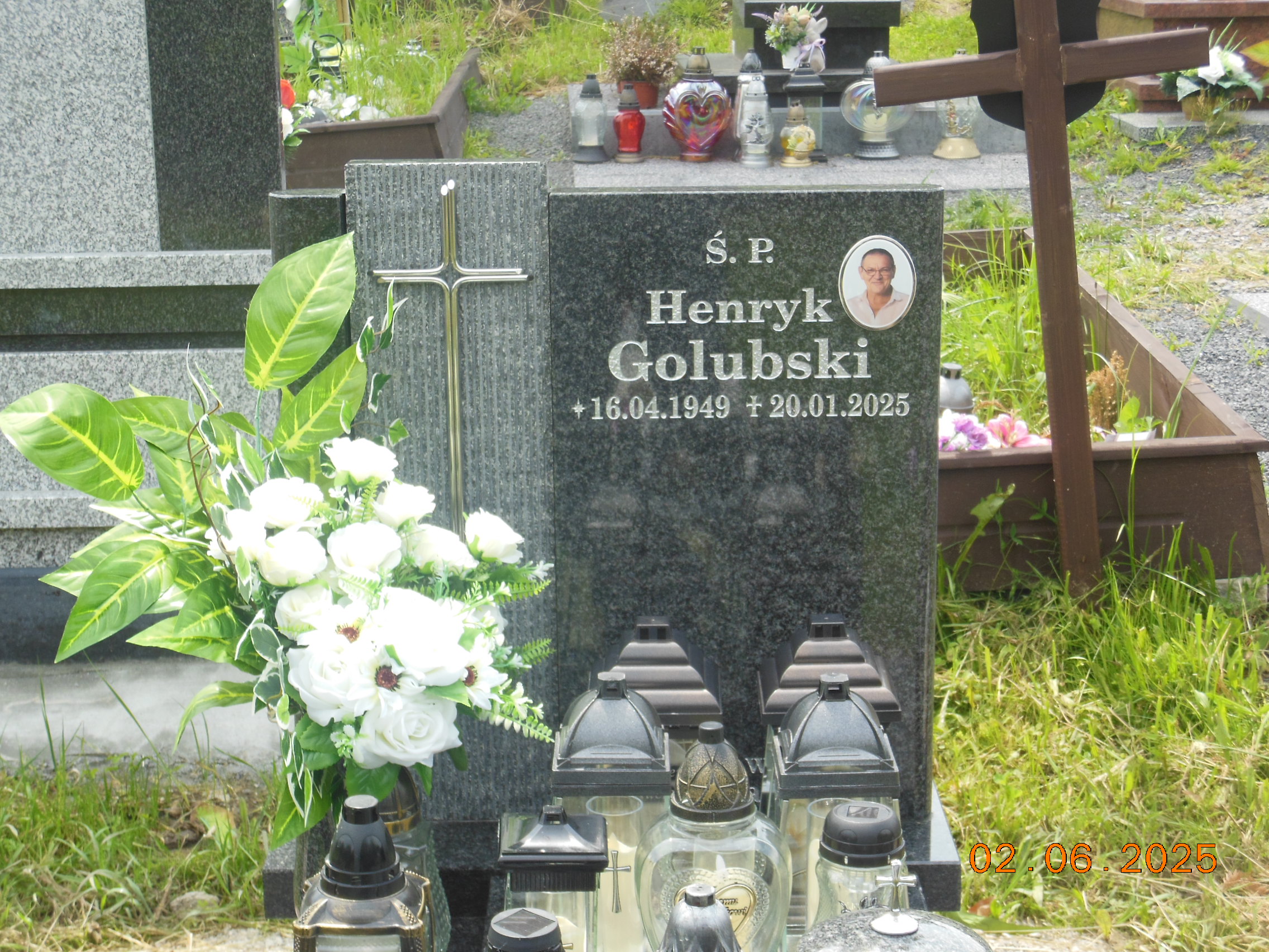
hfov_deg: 29.4
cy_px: 476
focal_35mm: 66
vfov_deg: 22.3
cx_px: 634
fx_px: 2420
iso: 125
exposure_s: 1/250
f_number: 4.3
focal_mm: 11.7
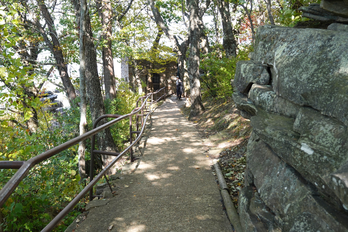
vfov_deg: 28.7
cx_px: 174
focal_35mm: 47
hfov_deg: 41.9
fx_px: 454
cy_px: 116
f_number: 8
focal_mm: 47
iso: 400
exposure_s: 1/100
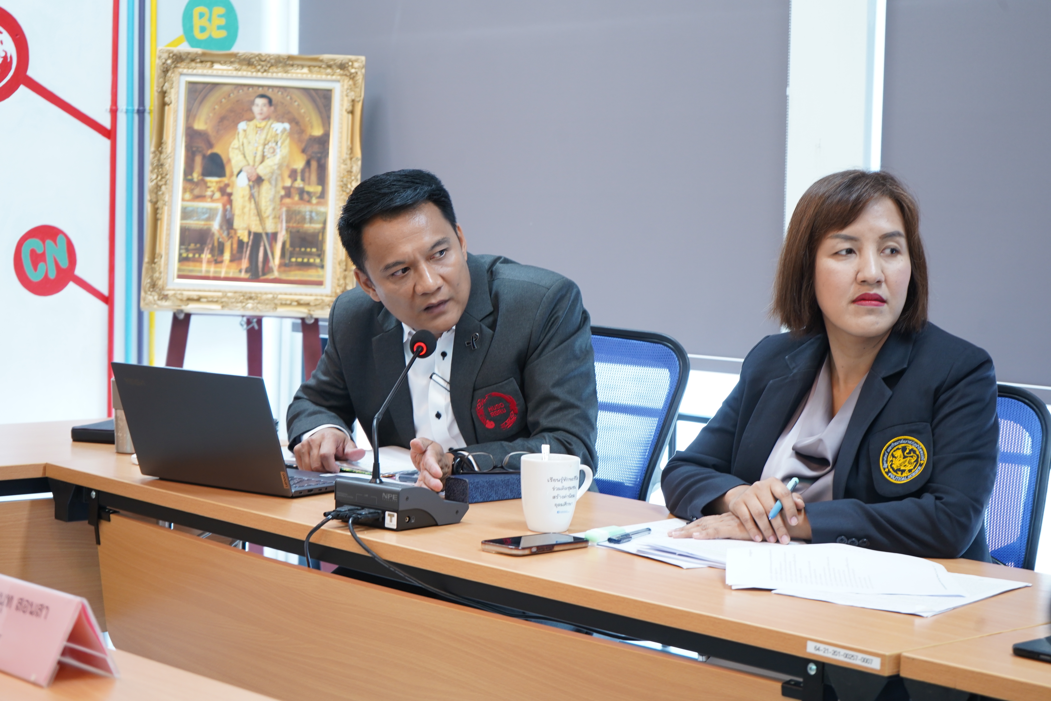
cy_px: 350
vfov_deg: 19.7
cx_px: 526
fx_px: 2014
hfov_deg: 29.2
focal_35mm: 69
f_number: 5.6
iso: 800
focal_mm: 69
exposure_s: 1/15
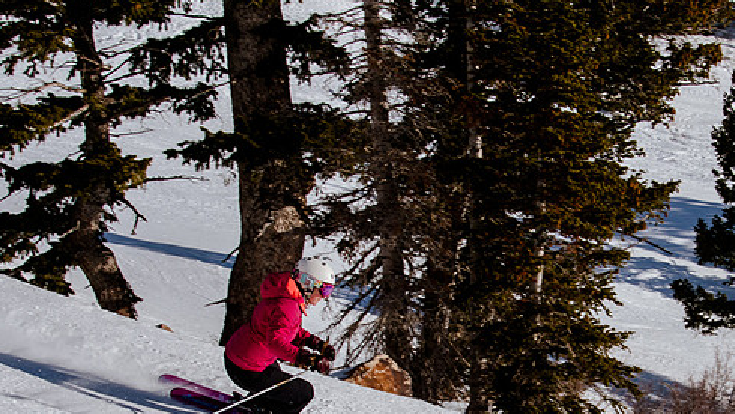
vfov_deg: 10.9
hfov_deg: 19.3
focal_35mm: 110
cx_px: 567
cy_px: 380
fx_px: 2144
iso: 160
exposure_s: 1/1000
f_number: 8
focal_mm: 38
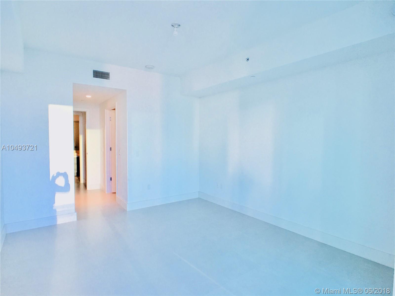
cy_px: 148
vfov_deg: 48.2
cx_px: 198
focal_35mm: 29
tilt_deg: -1.8
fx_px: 331
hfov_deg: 61.7
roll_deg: -0.9
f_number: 2.2
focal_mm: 4.15
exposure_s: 1/30
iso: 32
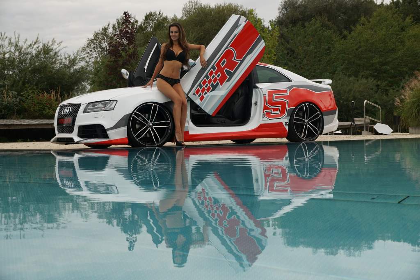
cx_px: 210
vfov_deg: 22.6
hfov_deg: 33.4
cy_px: 140
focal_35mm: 60
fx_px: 700
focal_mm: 40
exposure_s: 1/200
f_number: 8
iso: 400
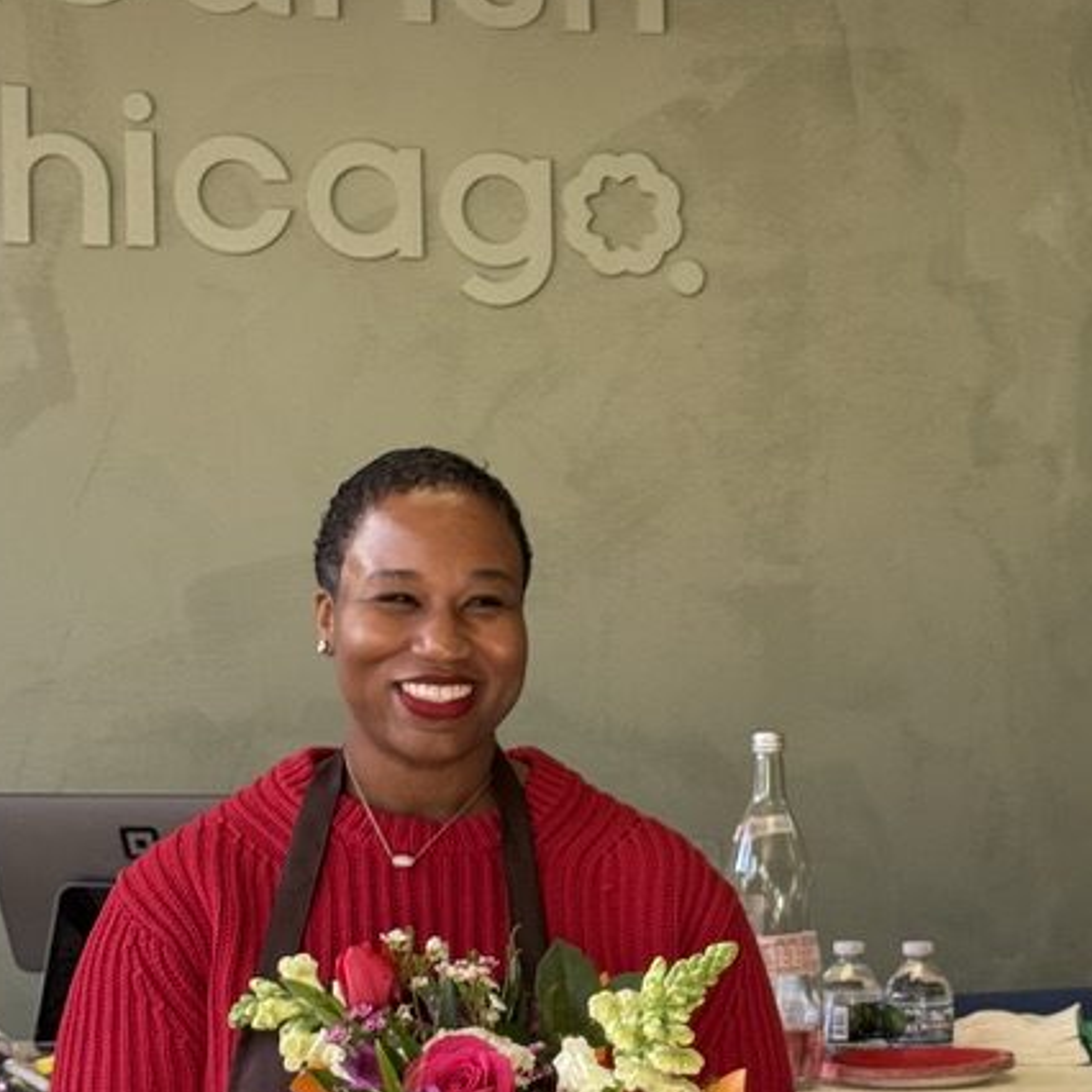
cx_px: 948
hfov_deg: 16.9
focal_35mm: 102
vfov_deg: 16.9
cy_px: 948
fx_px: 3640
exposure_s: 1/221
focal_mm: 6.76
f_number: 1.78
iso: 64
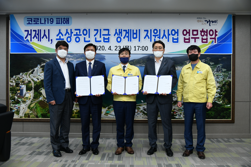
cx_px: 126
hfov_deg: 58.7
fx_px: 223
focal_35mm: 32
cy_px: 84
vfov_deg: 41.1
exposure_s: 1/250
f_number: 4
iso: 800
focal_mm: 32
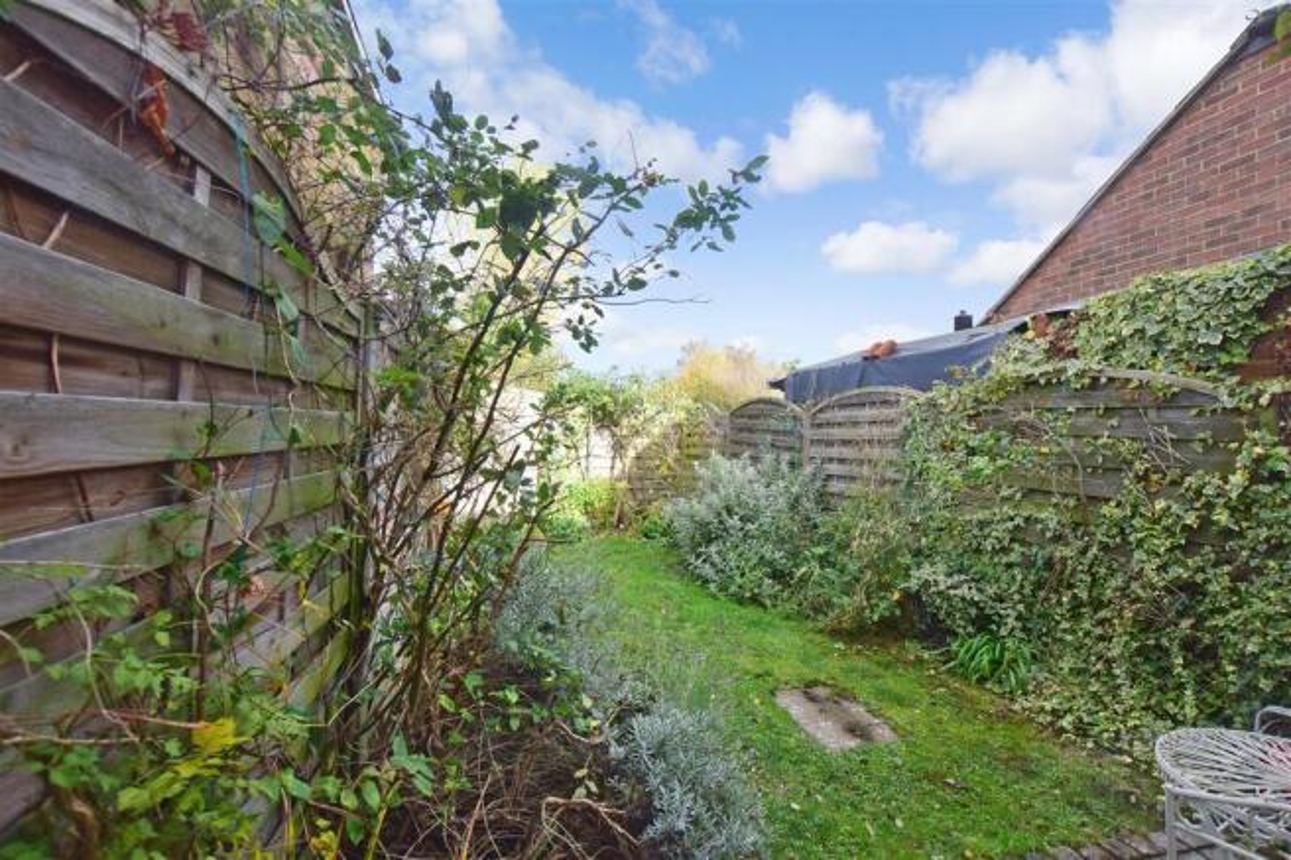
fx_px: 538
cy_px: 430
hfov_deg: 100.4
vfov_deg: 77.3
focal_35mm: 15
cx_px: 646
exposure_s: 1/250
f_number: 8
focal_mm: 10
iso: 400
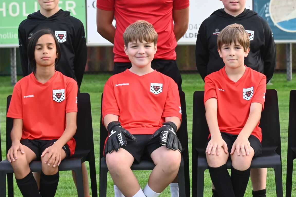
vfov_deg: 10.6
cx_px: 156
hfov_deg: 15.9
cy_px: 80
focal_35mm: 129
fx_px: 1061
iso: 640
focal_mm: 58
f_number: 5
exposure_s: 1/640
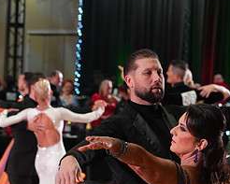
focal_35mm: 210
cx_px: 132
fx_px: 1430
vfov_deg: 7.3
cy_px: 241
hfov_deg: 9.2
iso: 4000
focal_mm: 95
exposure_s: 1/200
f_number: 5.6
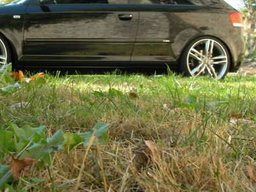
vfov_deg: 24.3
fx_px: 444
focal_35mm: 60
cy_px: 65
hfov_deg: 32.0
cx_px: 92
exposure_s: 1/93.8
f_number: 4.8
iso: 50
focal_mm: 7.8
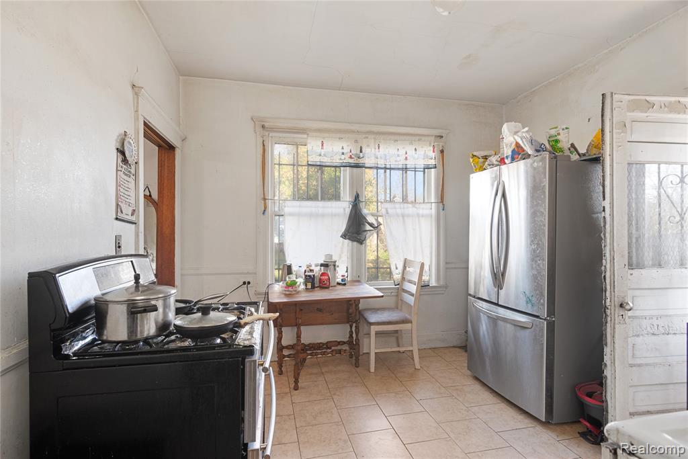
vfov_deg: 43.6
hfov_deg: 61.9
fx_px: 573
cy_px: 230
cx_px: 344
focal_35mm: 30
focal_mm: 30
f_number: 9
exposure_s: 1/3
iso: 320
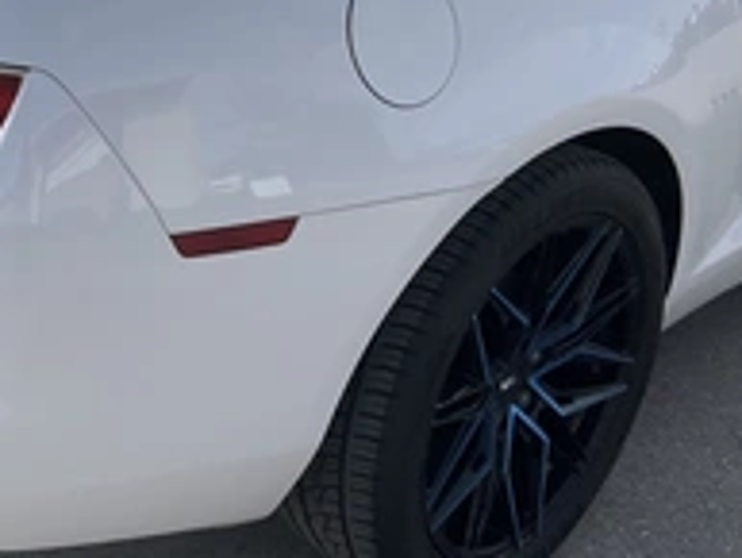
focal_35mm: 60
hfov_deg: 31.6
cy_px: 189
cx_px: 185
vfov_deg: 24.3
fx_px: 1287
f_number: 1.8
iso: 25
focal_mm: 3
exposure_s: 1/1577
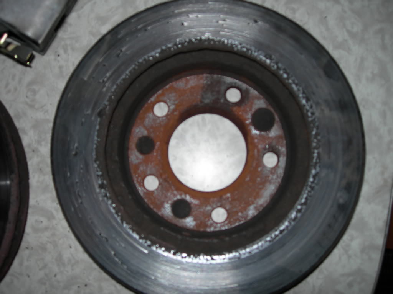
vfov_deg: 37.7
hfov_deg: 49.0
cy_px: 147
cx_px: 196
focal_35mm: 38
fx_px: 431
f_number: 2.8
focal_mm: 7.8
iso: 50
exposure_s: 1/60.1
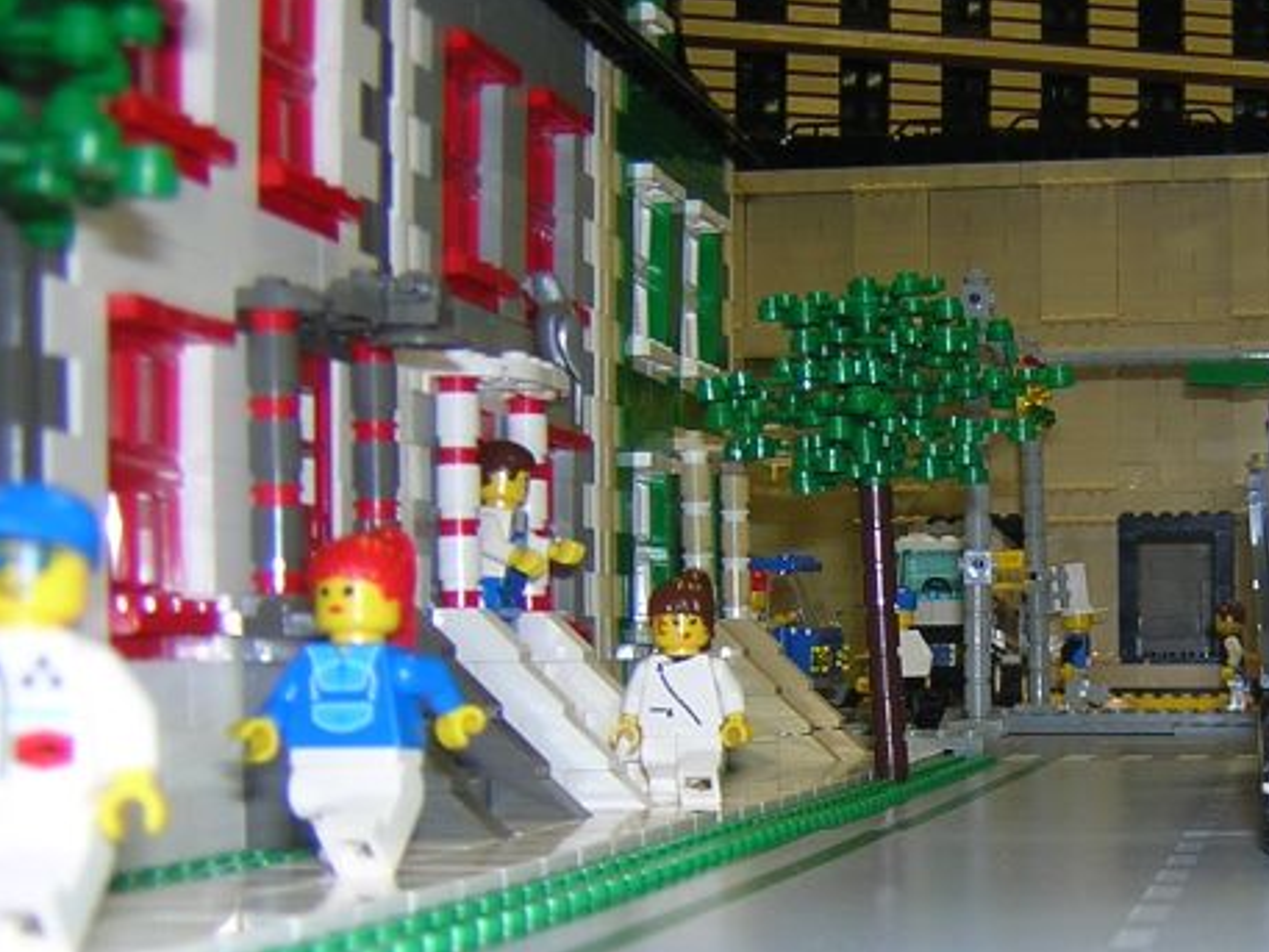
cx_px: 1019
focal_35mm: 63
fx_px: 2310
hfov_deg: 30.0
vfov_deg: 23.2
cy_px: 591
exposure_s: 1/60.1
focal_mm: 4.7
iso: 100
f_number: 2.6
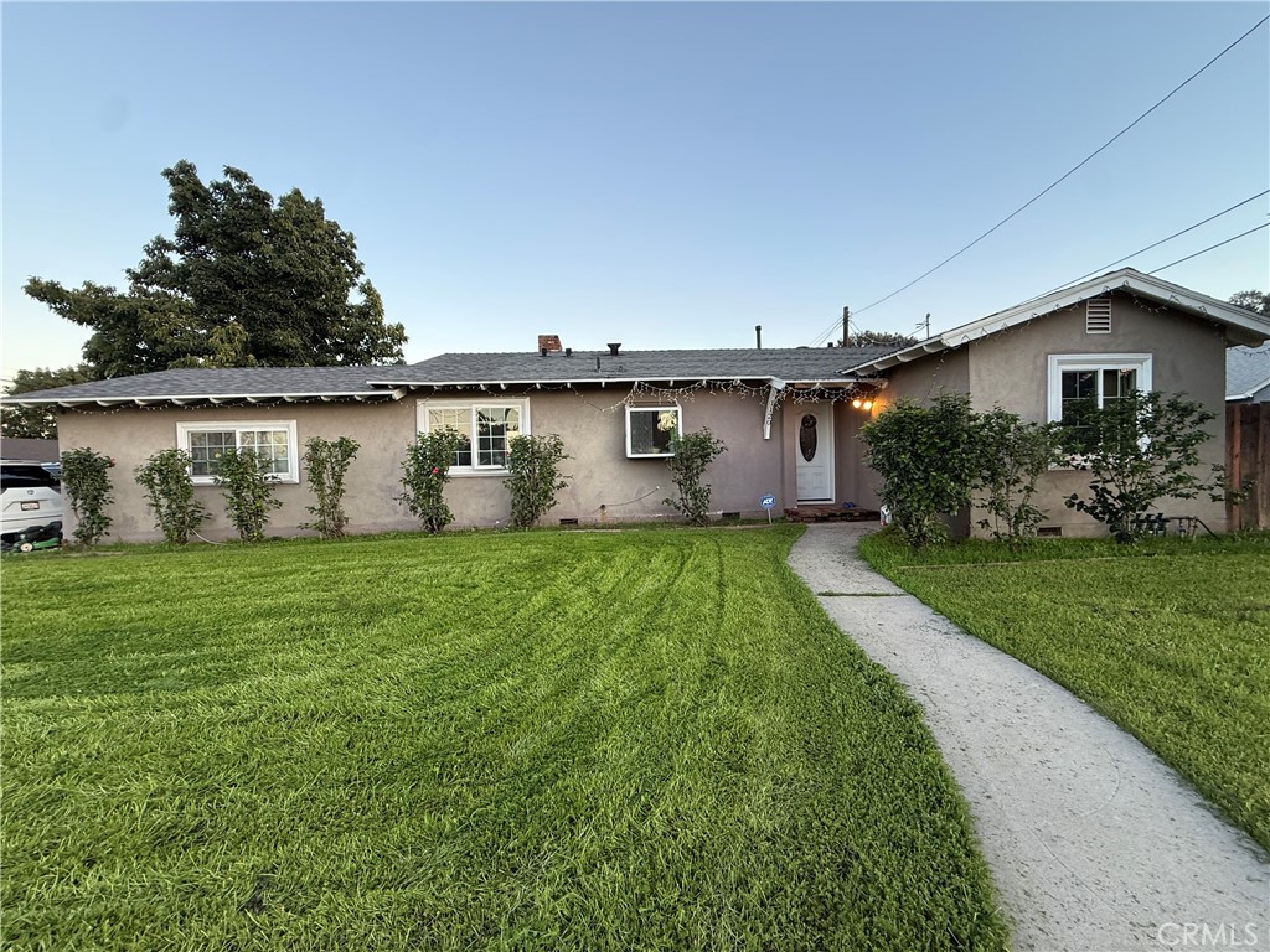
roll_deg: +0.8
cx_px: 635
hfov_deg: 102.1
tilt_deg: -0.2
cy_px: 476
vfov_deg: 85.7
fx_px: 514
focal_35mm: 14
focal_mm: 2.22
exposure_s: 1/99
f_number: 2.2
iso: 64
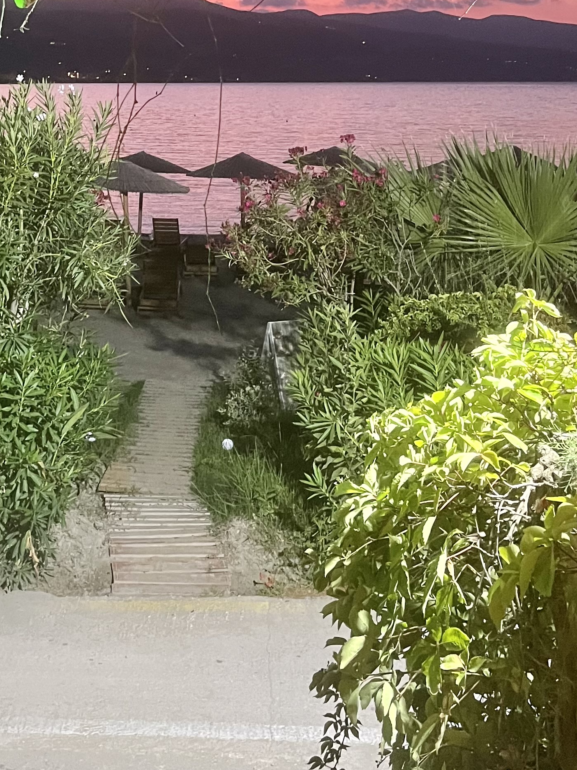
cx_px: 155
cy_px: 134
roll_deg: -1.8
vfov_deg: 33.2
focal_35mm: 56
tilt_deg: -2.0
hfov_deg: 25.8
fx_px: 1245
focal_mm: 5.1
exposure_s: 1/33
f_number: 1.6
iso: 500
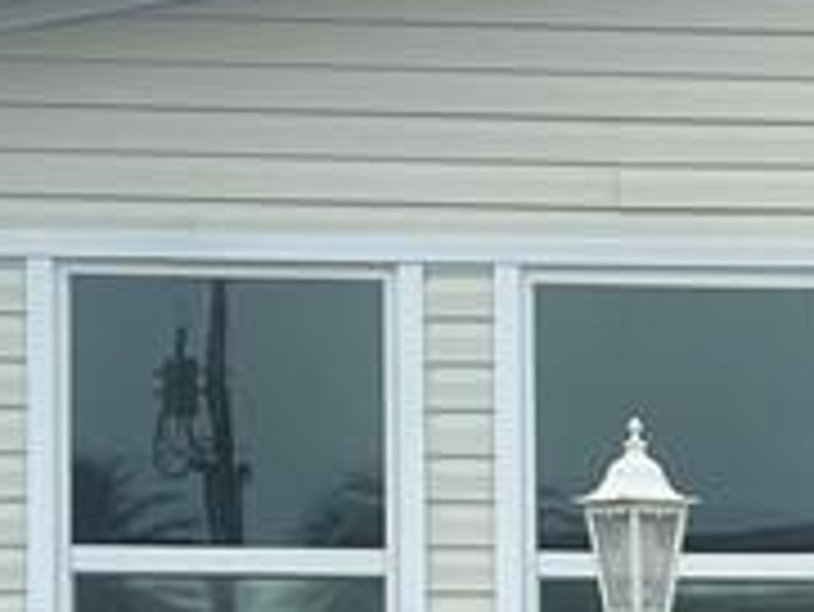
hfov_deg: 12.8
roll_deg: -0.1
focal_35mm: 147
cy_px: 796
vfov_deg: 9.9
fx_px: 3459
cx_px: 1196
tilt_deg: -2.3
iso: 50
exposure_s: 1/1992
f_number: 1.6
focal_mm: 5.1
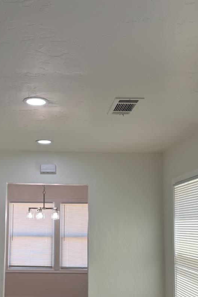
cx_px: 66
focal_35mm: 47
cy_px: 197
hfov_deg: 28.4
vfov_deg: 41.4
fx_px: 388
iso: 100
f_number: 1.78
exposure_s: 1/348
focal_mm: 6.76
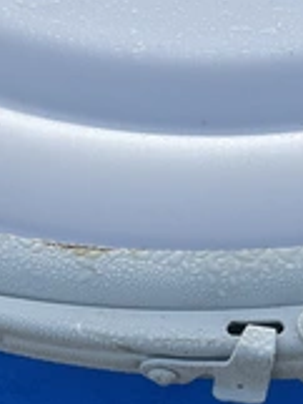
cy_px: 294
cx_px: 270
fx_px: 839
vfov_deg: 26.7
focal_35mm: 72
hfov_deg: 20.1
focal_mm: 3
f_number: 1.8
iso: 16
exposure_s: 1/126
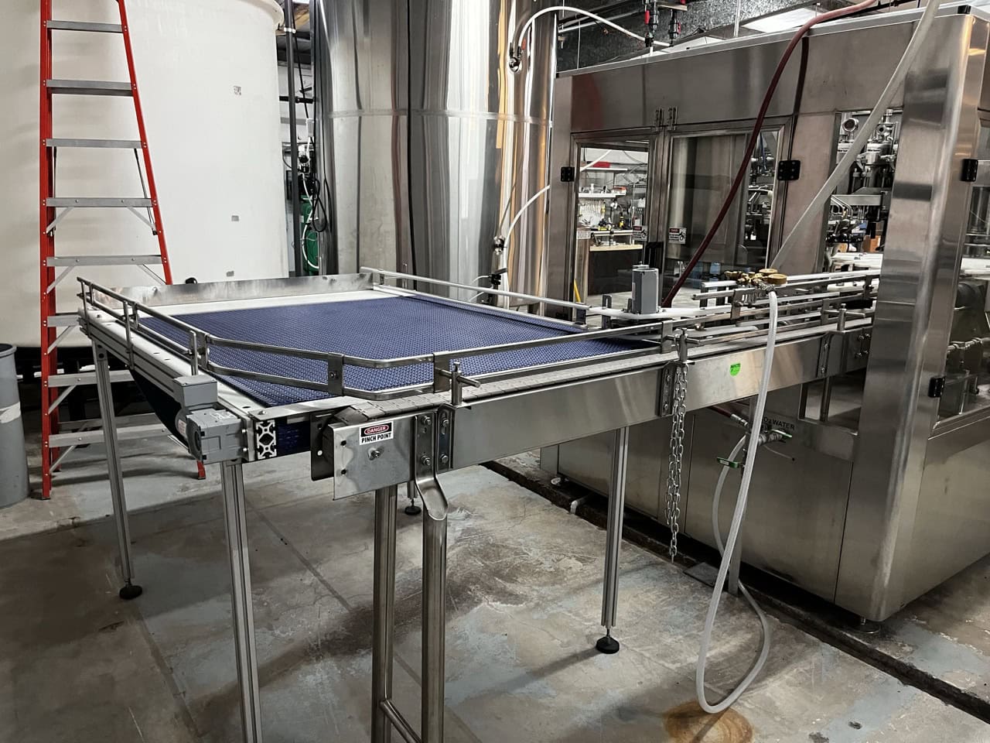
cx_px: 495
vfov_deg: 53.1
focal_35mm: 26
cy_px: 372
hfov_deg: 67.3
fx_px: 744
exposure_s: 1/40
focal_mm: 5.1
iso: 400
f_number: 1.6
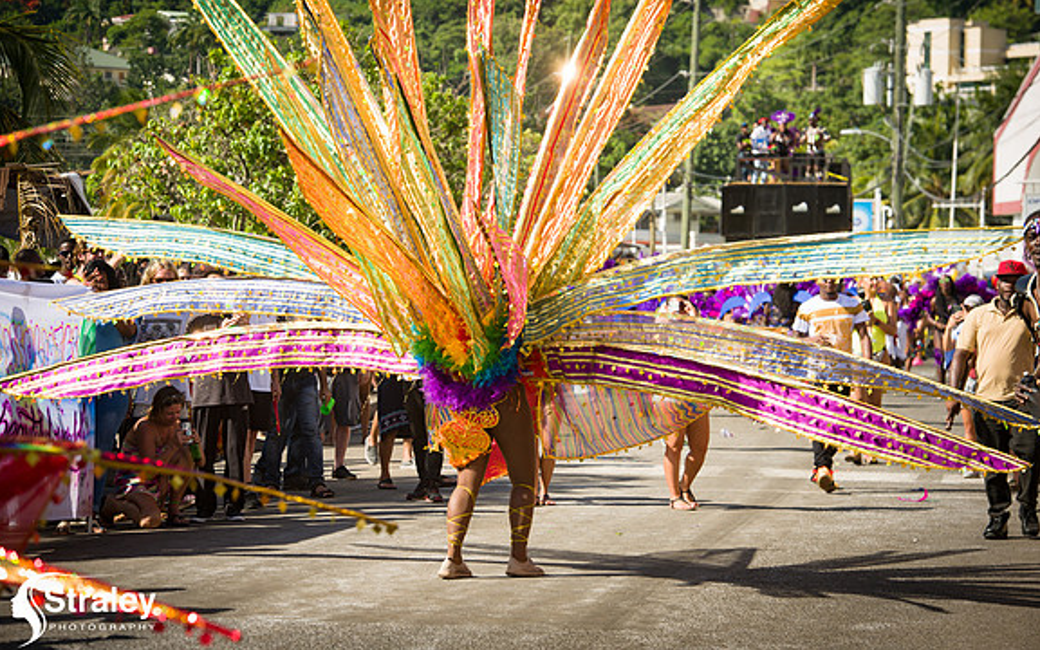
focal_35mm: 123
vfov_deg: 10.7
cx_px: 518
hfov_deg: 17.0
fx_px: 3486
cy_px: 305
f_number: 8
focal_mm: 120
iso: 100
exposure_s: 1/200
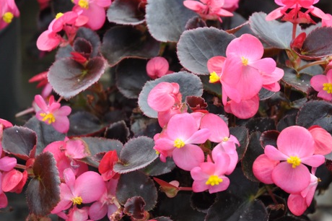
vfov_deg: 9.4
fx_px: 1345
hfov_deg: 14.1
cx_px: 179
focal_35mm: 146
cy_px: 121
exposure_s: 1/250
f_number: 4.5
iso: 720
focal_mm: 70
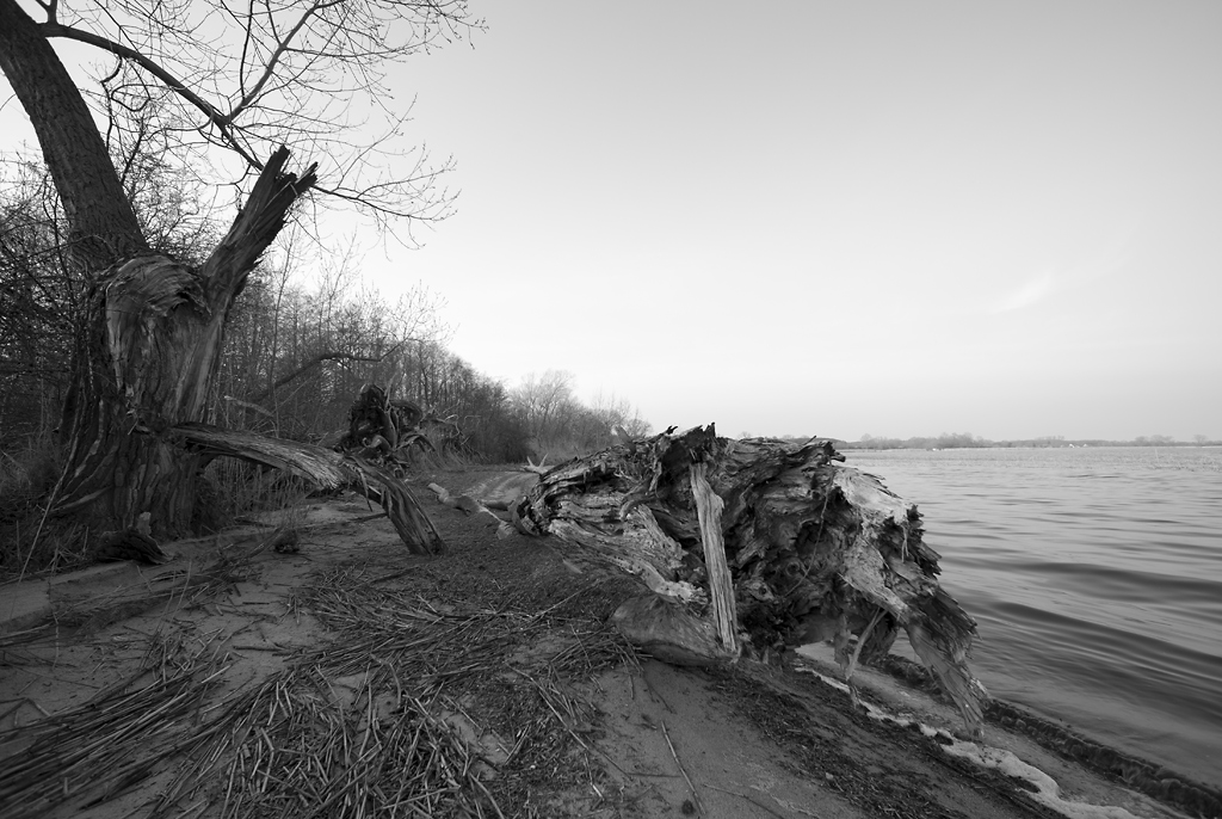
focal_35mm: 15
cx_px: 611
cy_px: 410
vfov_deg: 77.5
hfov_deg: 100.3
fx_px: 510
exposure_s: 1/60
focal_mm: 15
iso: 100
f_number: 8
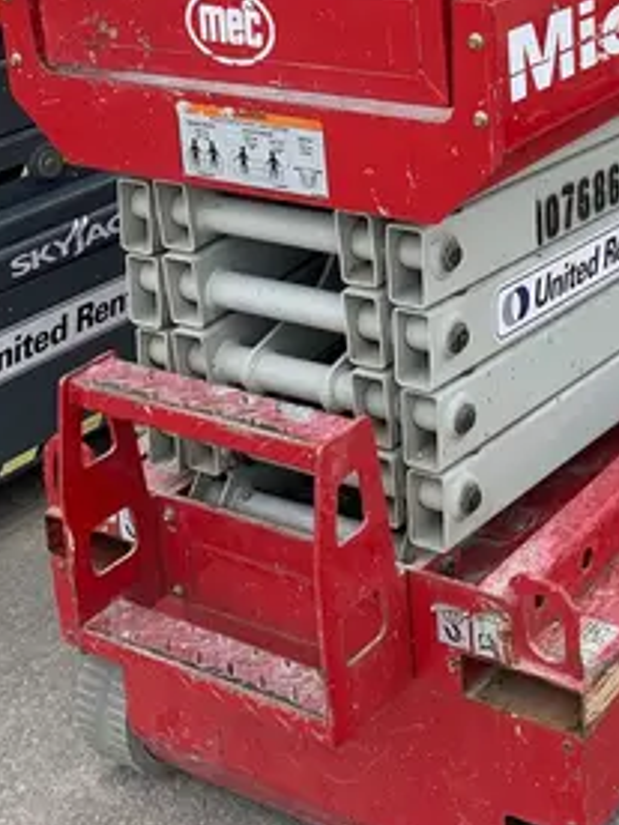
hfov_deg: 21.0
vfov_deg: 27.1
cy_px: 64
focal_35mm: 69
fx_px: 1645
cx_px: 523
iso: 25
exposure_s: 1/651
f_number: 1.8
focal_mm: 4.25
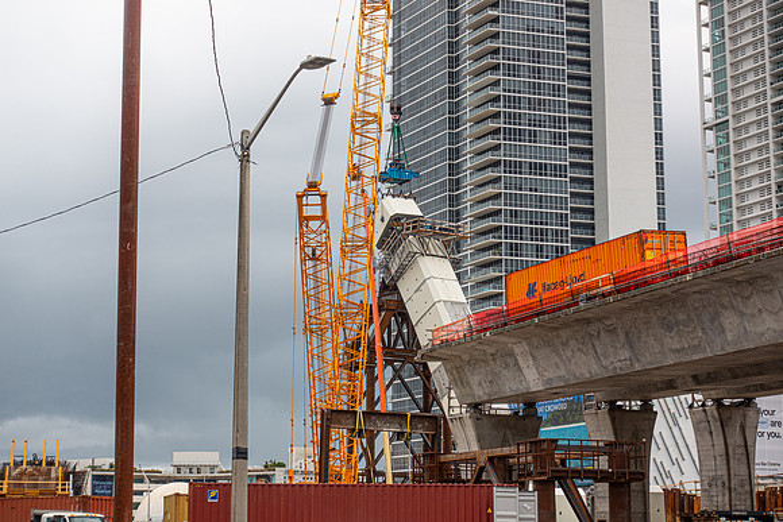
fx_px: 1523
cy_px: 261
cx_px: 392
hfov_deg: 28.8
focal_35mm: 70
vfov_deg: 19.5
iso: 125
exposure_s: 1/200
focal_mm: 25.7
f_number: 6.3
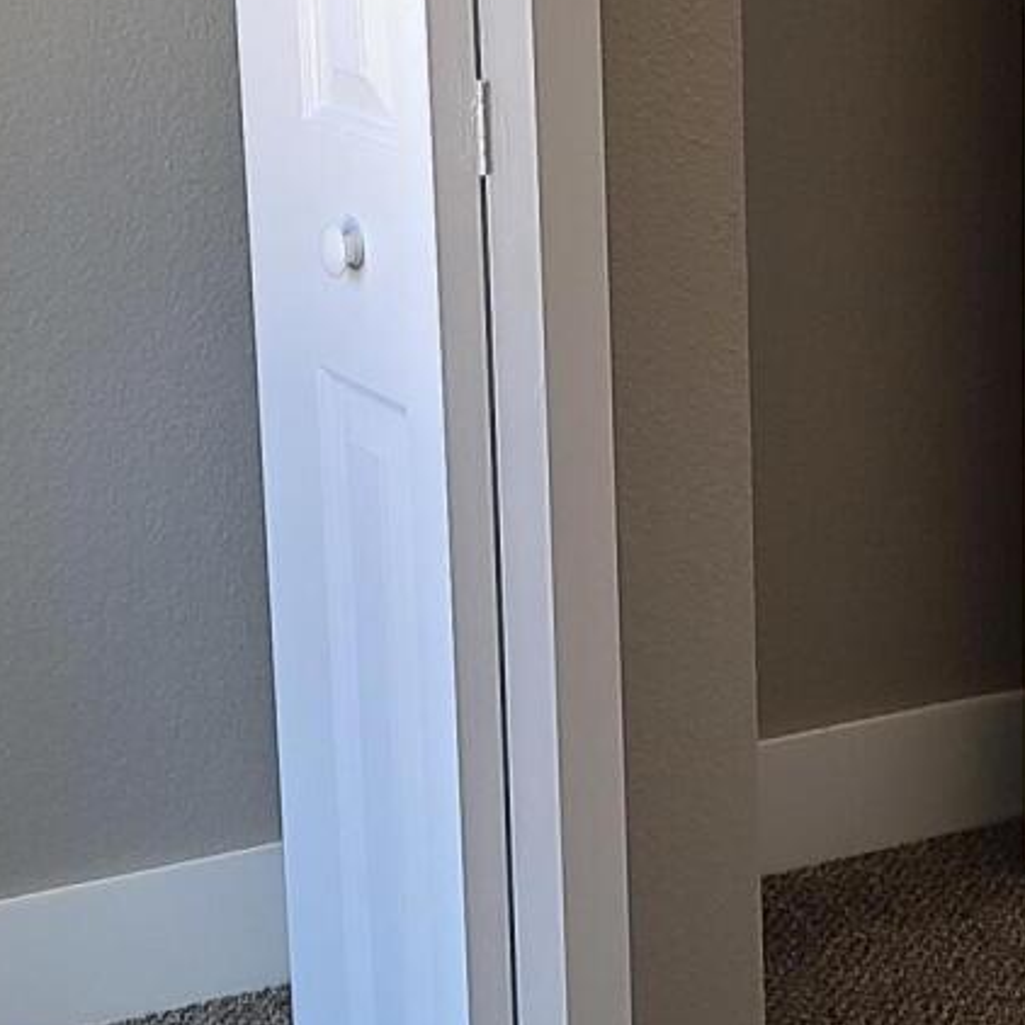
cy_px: 291
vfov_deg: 15.9
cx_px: 666
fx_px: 3652
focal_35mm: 109
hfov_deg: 16.0
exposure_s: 1/59
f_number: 1.8
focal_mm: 5.4
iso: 50
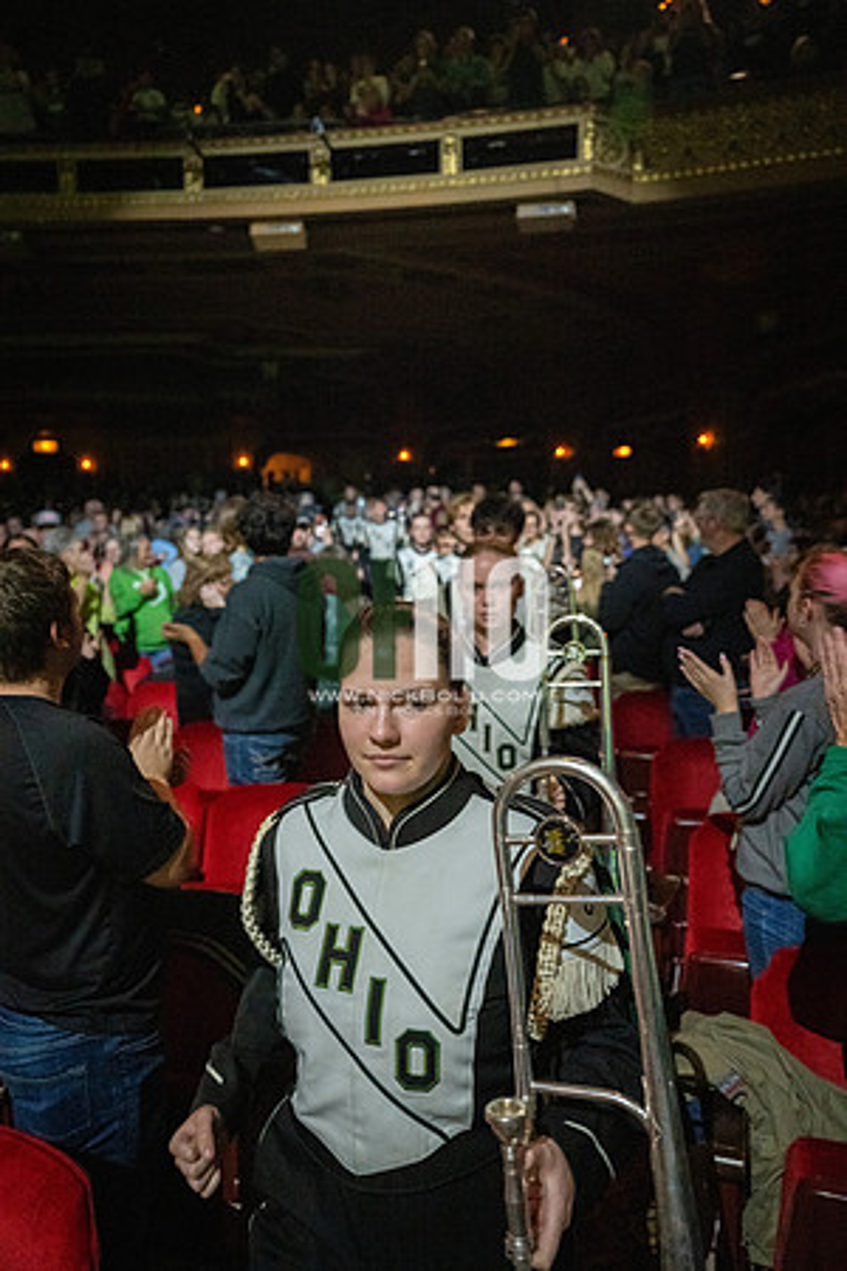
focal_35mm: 24
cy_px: 636
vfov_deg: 73.7
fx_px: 847
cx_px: 424
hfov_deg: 53.1
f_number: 2.8
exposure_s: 1/500
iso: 12800
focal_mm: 24
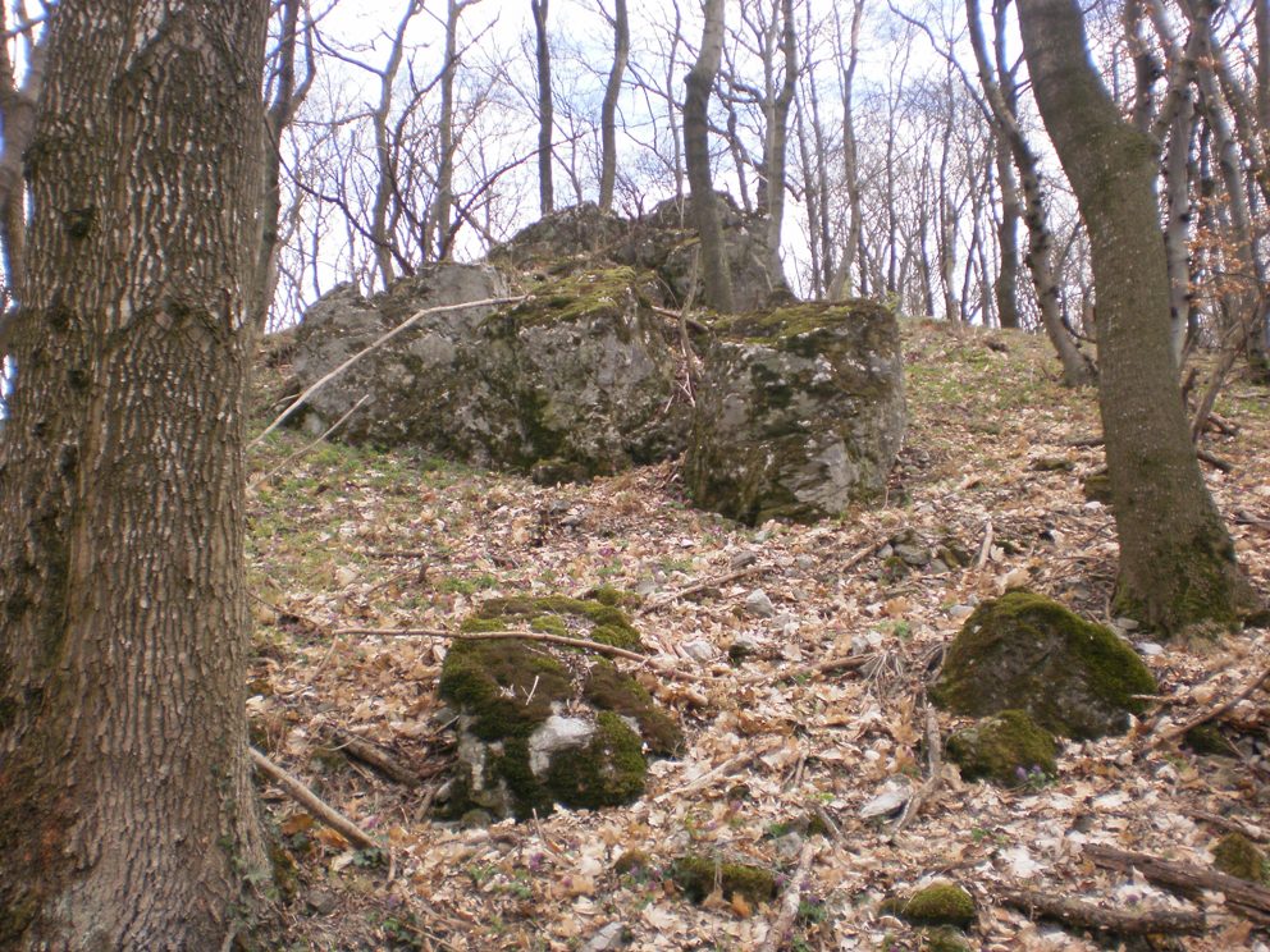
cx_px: 635
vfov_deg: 37.7
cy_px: 476
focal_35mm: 38
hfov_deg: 49.0
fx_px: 1394
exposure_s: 1/250
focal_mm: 6.3
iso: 100
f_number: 3.1
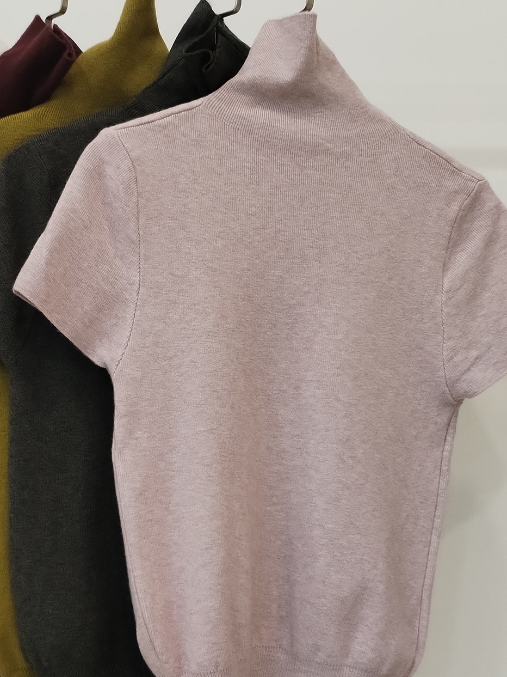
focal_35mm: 56
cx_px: 122
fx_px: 1094
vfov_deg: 34.3
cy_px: 369
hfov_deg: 25.8
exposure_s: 1/60
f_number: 1.8
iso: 418
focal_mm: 4.75
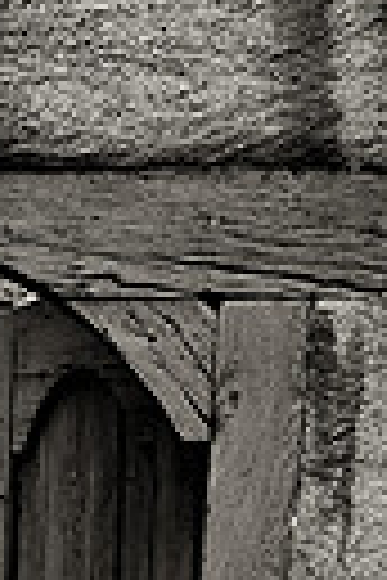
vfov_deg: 18.3
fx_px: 1693
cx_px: -112
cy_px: 728
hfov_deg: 12.6
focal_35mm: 105
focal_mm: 20
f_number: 11
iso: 200
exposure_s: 1/20
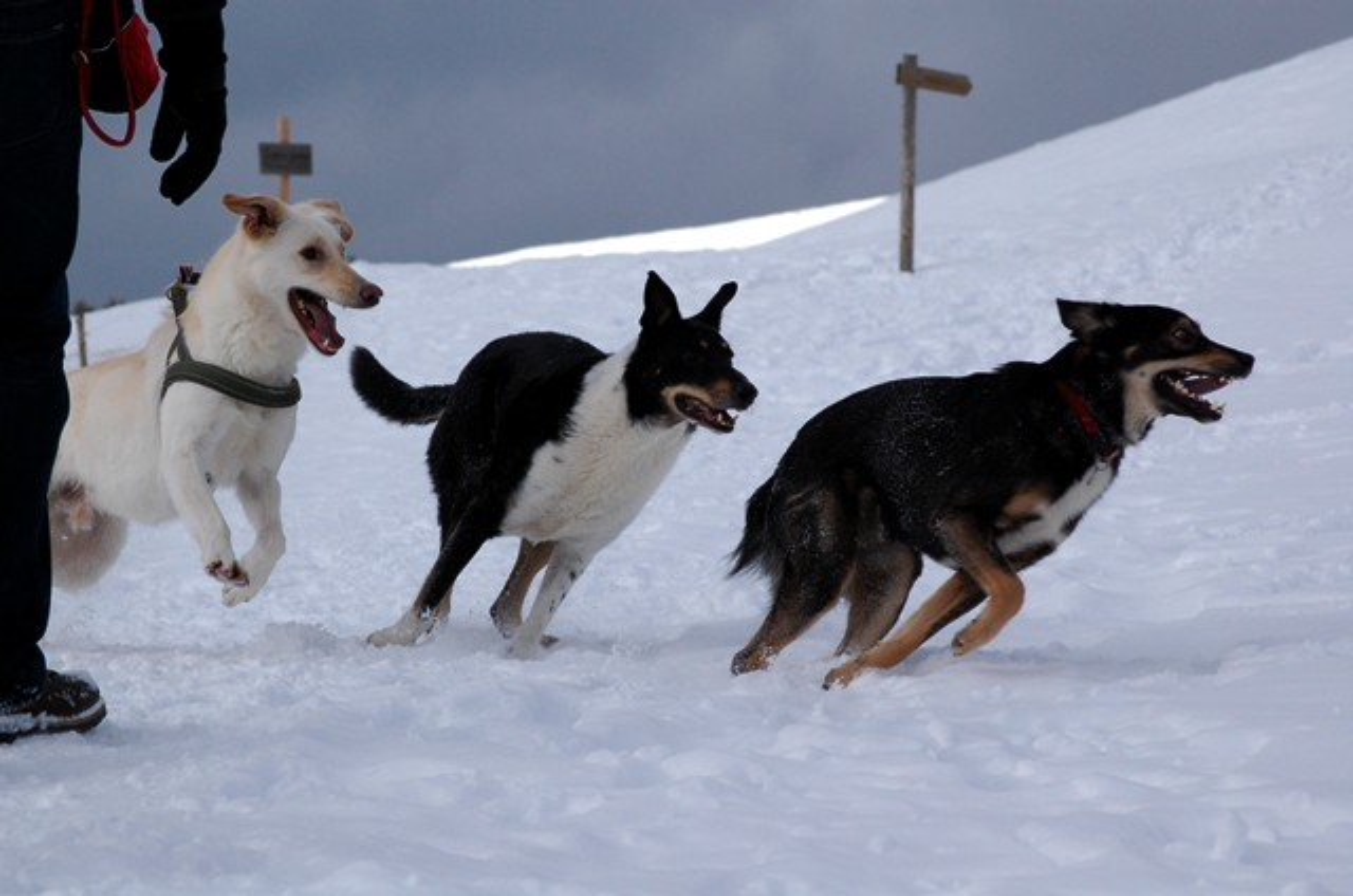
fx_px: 5739
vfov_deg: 8.9
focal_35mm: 153
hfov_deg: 13.4
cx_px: 676
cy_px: 448
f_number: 10
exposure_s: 1/1600
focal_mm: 102
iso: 800
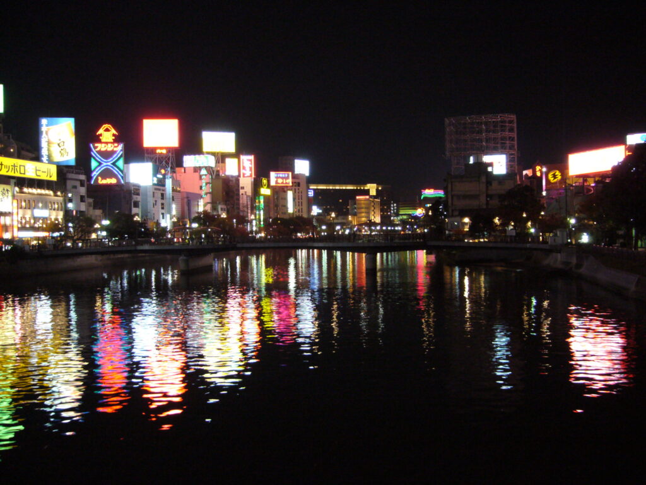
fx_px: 653
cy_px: 242
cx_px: 323
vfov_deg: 40.7
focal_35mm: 35
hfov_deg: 52.6
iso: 200
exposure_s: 1/3.2
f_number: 2.8
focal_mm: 5.8
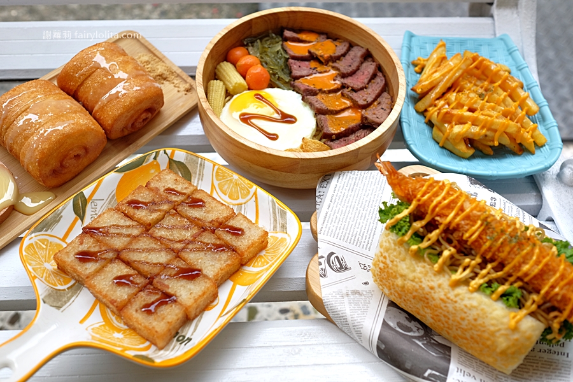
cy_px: 191
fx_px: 557
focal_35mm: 35
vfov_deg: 37.9
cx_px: 286
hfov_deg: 54.4
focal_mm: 23
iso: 100
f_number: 3.6
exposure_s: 1/90
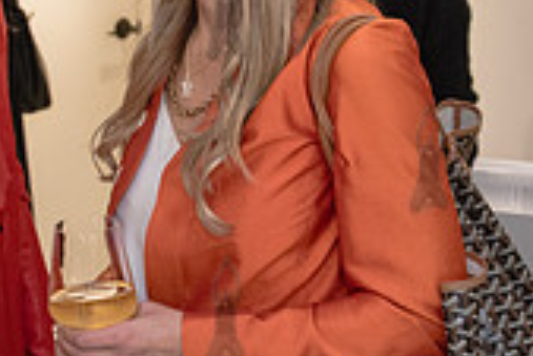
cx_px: -146
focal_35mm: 124
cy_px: 234
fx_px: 1837
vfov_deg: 11.1
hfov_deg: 15.7
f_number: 4
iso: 1600
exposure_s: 1/200
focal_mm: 31
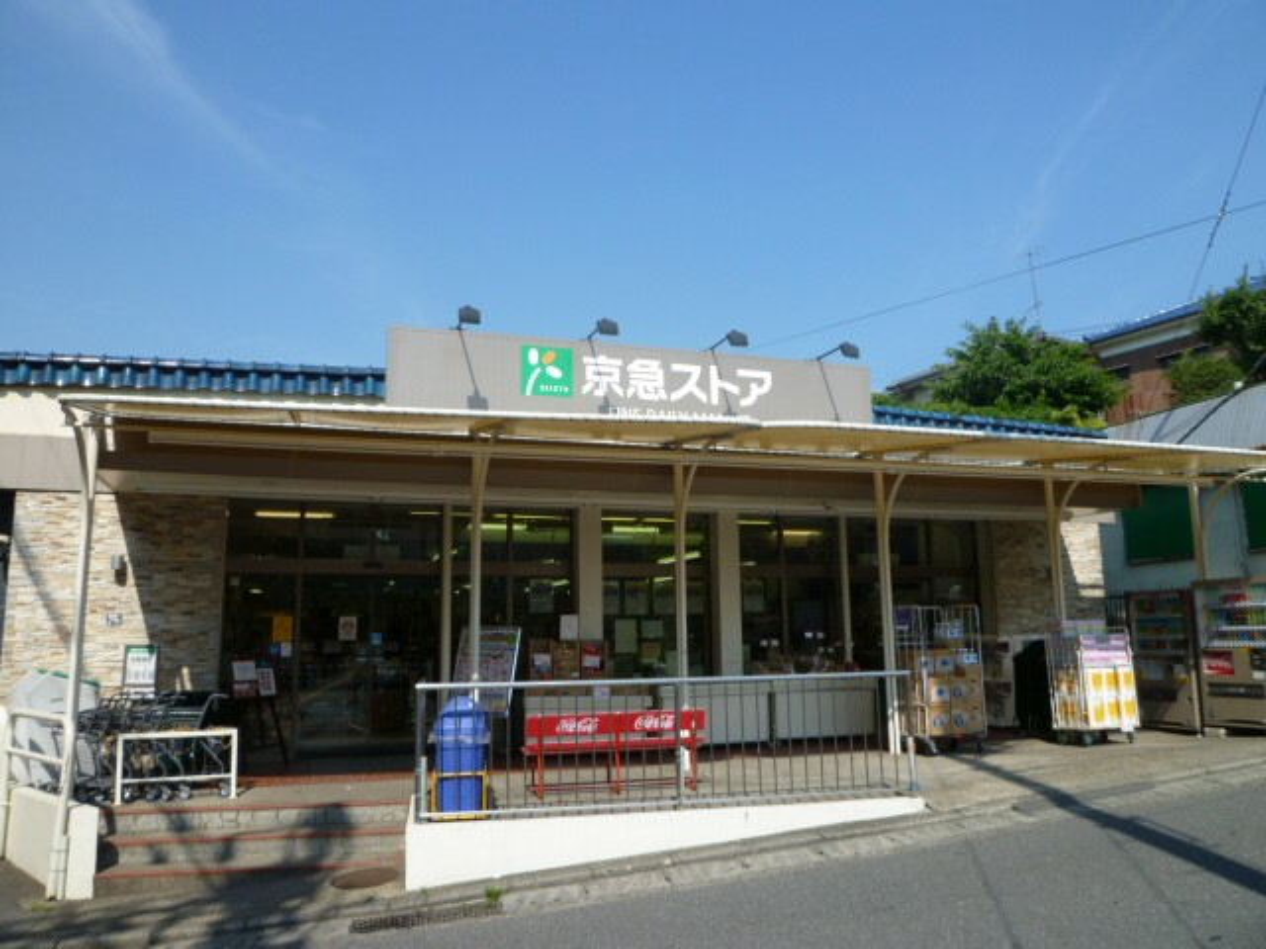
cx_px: 633
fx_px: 914
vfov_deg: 54.9
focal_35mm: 25
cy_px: 474
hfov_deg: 69.4
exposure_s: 1/500
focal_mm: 4.5
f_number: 4.5
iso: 80
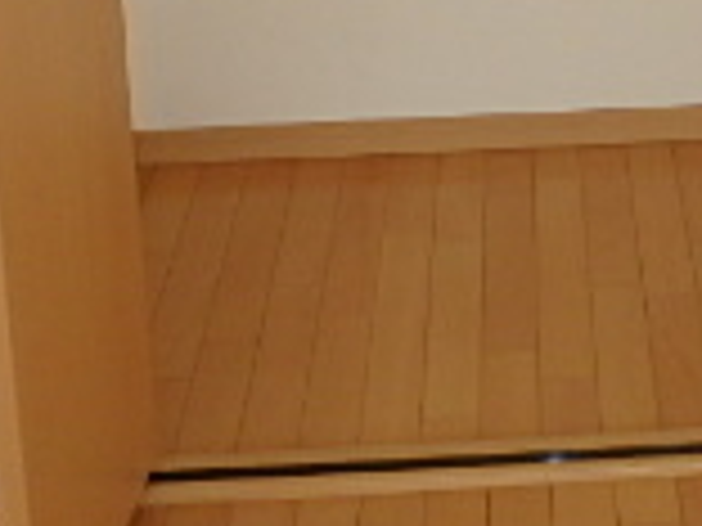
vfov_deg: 15.3
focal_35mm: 86
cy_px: -355
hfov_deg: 22.2
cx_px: 634
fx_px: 1744
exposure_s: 1/60
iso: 160
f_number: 3.5
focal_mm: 3.7
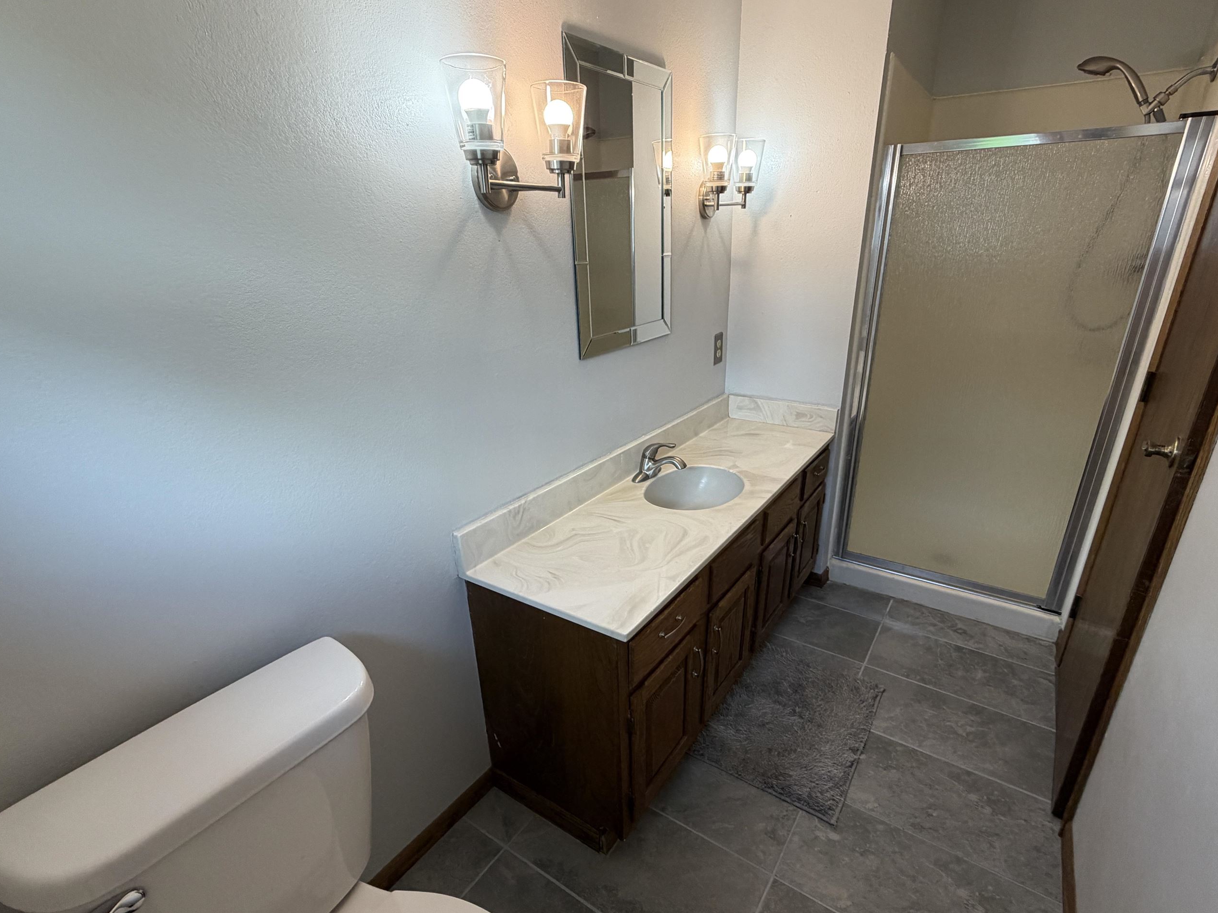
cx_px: 635
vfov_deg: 74.7
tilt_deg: -23.3
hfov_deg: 91.0
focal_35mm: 17
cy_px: 476
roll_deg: +1.4
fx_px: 598
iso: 250
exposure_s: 1/120
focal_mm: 2.22
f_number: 2.2
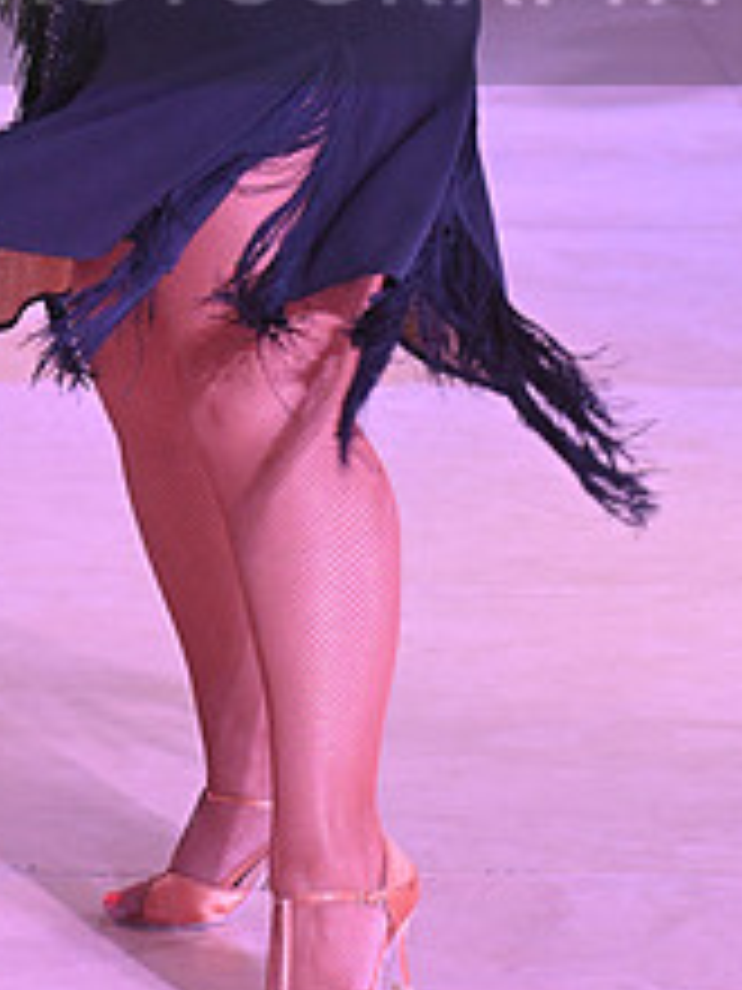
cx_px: 191
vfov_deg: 7.6
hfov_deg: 5.7
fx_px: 7402
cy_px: -63
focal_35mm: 259
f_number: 6.3
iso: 5000
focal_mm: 102
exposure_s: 1/400
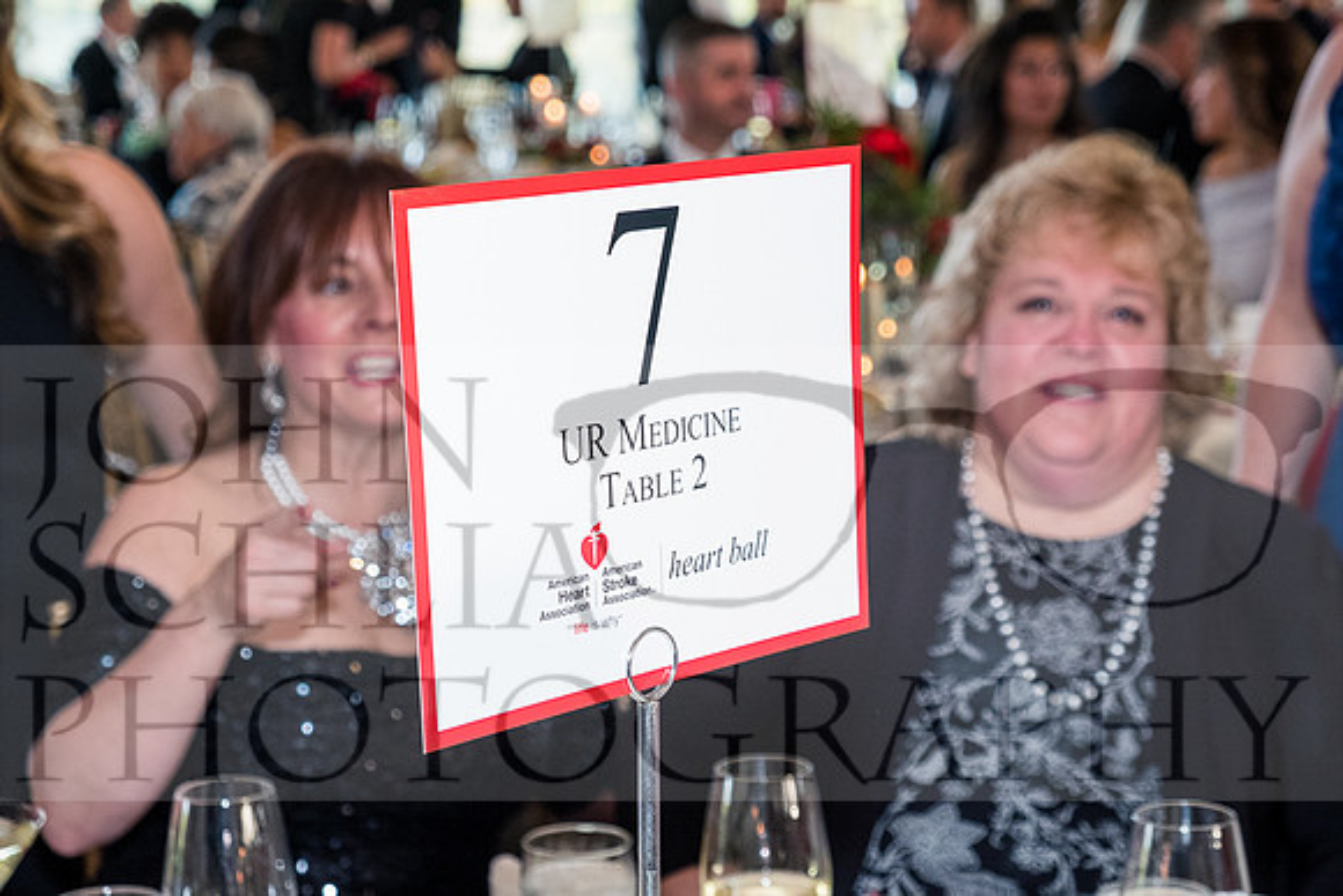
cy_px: 448
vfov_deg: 16.5
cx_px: 672
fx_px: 3097
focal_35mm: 83
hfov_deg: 24.5
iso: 1600
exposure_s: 1/125
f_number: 5.6
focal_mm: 55
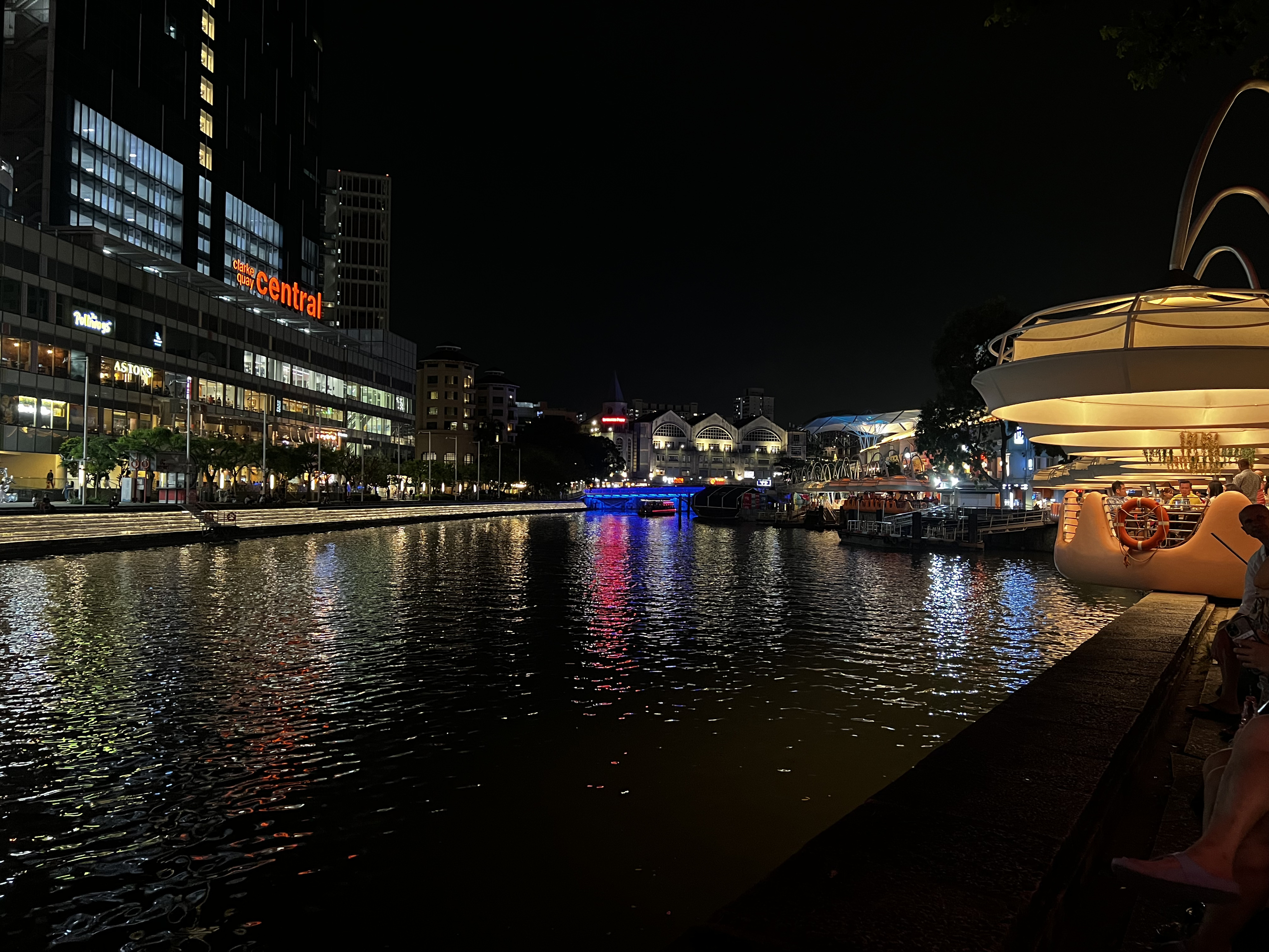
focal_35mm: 26
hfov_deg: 67.3
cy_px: 476
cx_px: 634
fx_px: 953
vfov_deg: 53.1
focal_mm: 5.7
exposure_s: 1/25
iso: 500
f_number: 1.5
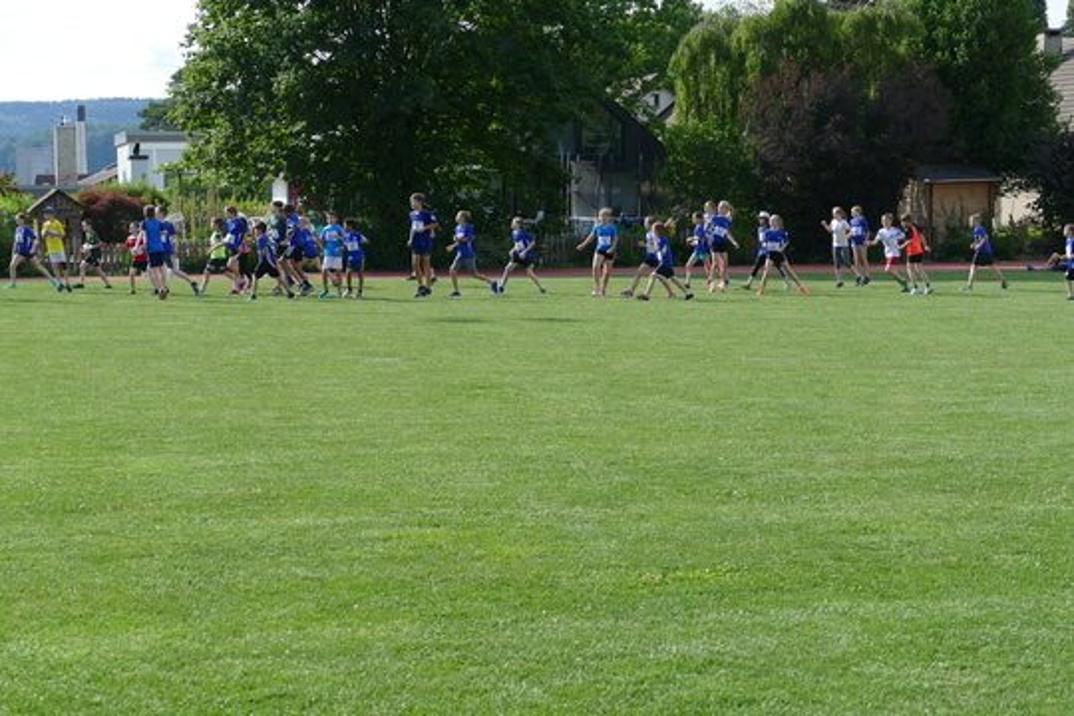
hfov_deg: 26.7
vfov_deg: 17.9
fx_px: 2267
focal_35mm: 76
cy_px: 358
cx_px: 537
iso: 125
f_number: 3.7
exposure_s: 1/640
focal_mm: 27.88
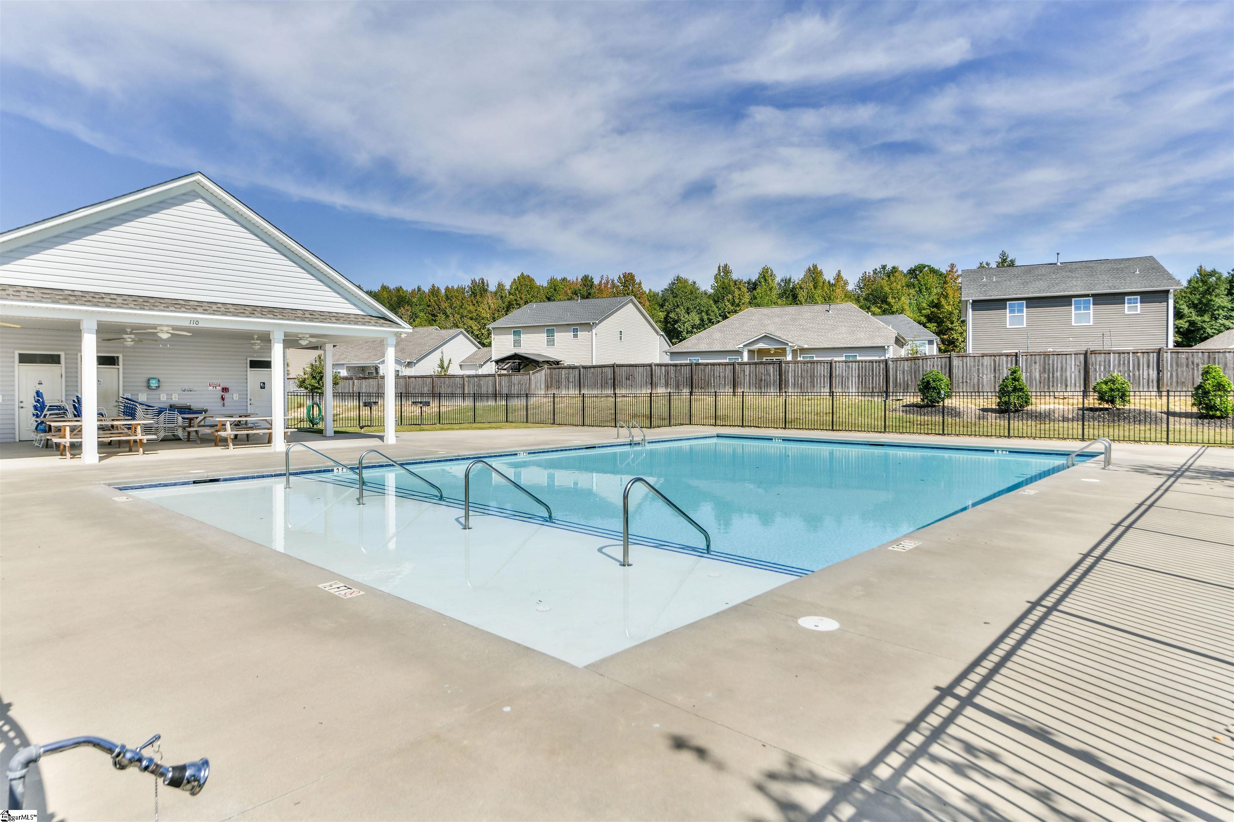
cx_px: 617
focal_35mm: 20
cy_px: 411
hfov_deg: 84.0
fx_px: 686
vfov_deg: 61.9
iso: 400
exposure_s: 1/1600
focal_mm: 20
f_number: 8
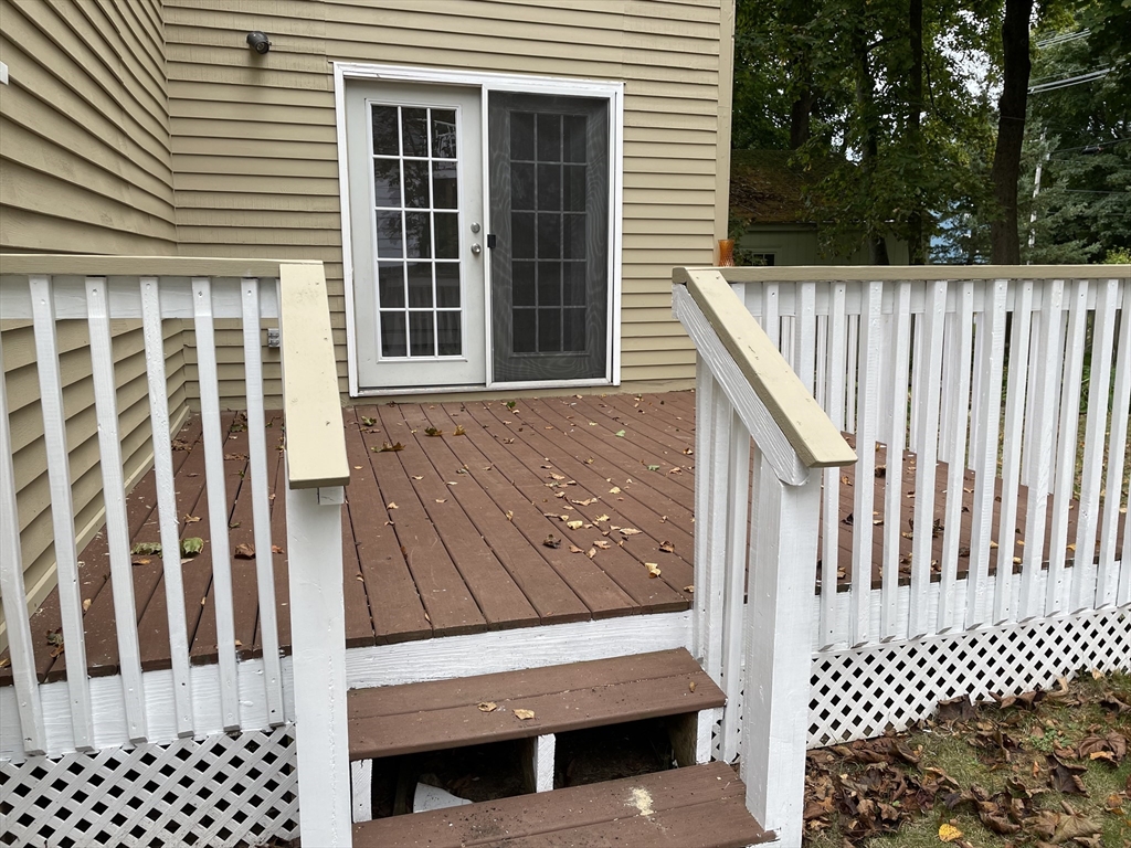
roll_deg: +0.2
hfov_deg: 67.3
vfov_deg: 53.1
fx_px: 849
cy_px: 424
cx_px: 566
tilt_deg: -9.2
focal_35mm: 26
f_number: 1.6
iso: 32
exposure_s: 1/249
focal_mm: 4.2
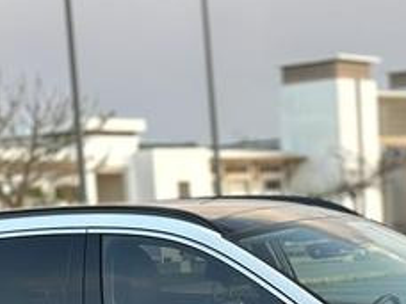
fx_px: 1607
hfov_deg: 14.4
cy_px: 399
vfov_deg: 10.6
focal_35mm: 137
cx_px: 281
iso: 80
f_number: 1.78
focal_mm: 6.86
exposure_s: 1/138
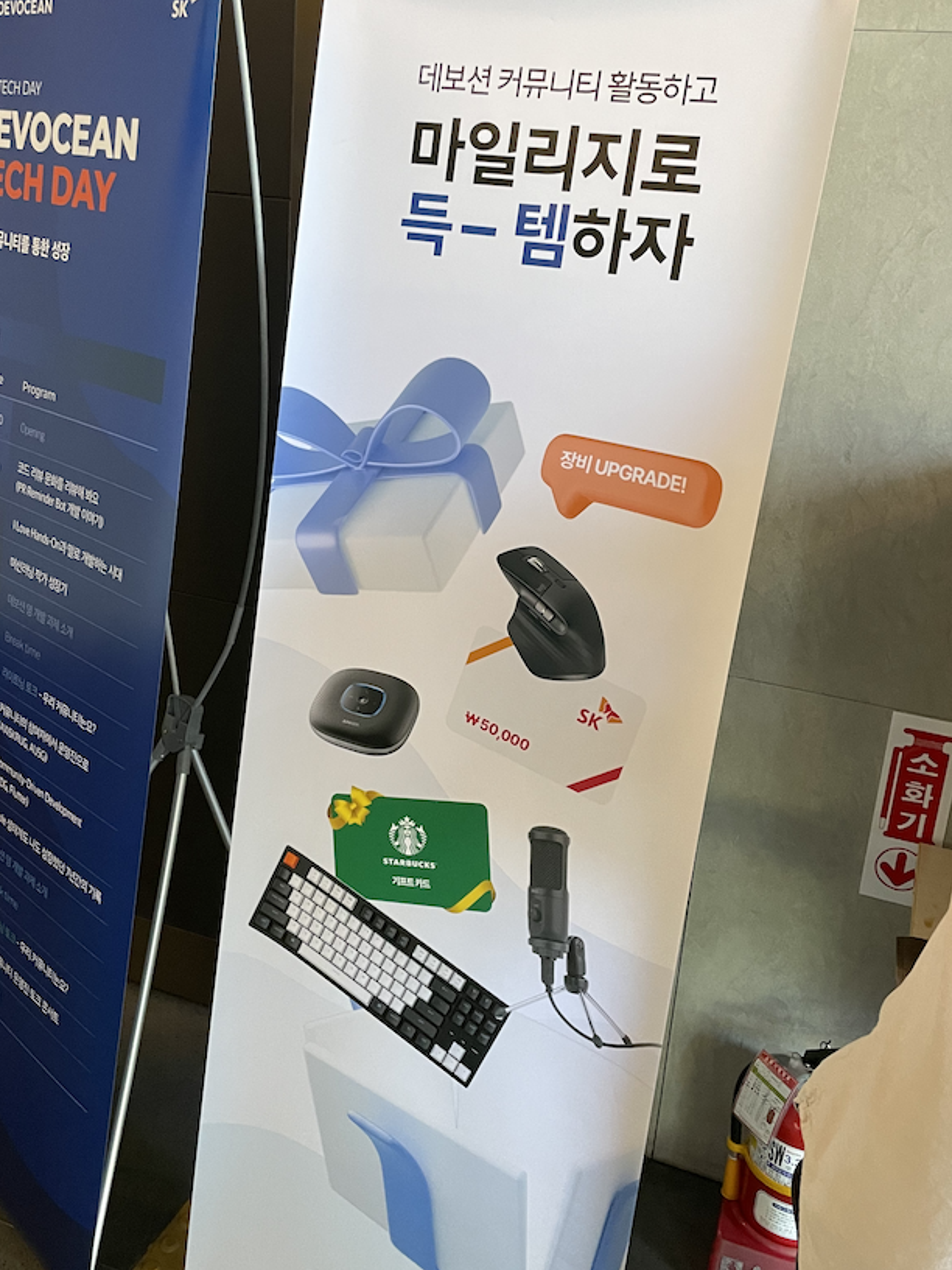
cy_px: 598
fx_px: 1247
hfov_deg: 41.8
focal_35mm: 34
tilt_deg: -18.7
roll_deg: -4.0
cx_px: 434
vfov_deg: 53.9
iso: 250
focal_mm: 4.2
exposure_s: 1/60
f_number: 1.6
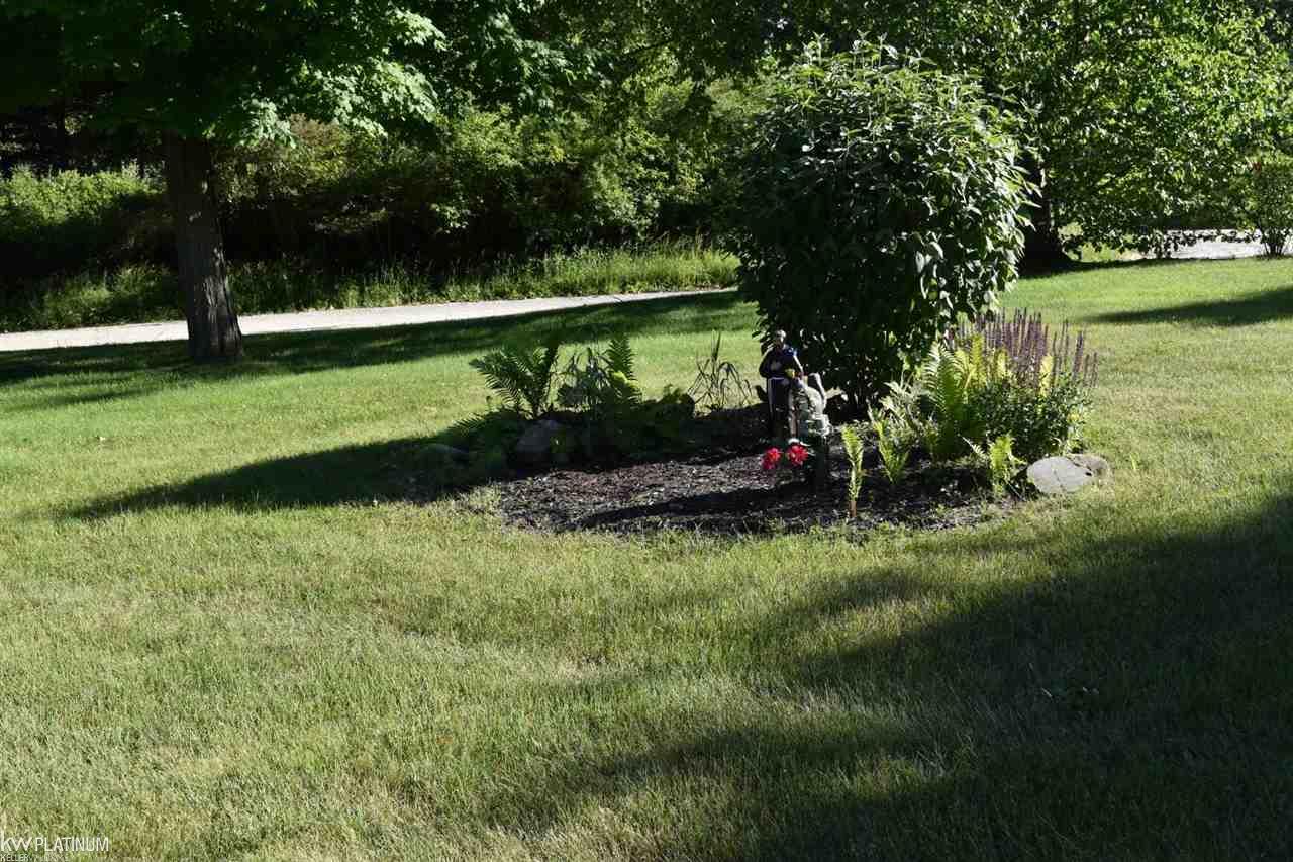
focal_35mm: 40
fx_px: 1454
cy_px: 431
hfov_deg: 47.9
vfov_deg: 33.0
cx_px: 646
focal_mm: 27
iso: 200
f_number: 8
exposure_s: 1/250
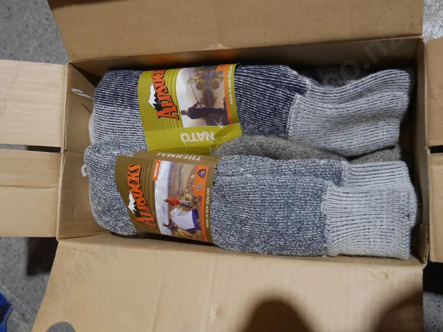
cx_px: 222
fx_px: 461
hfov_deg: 51.4
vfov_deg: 39.7
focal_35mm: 36
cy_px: 166
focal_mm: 18
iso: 320
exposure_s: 1/60
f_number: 4
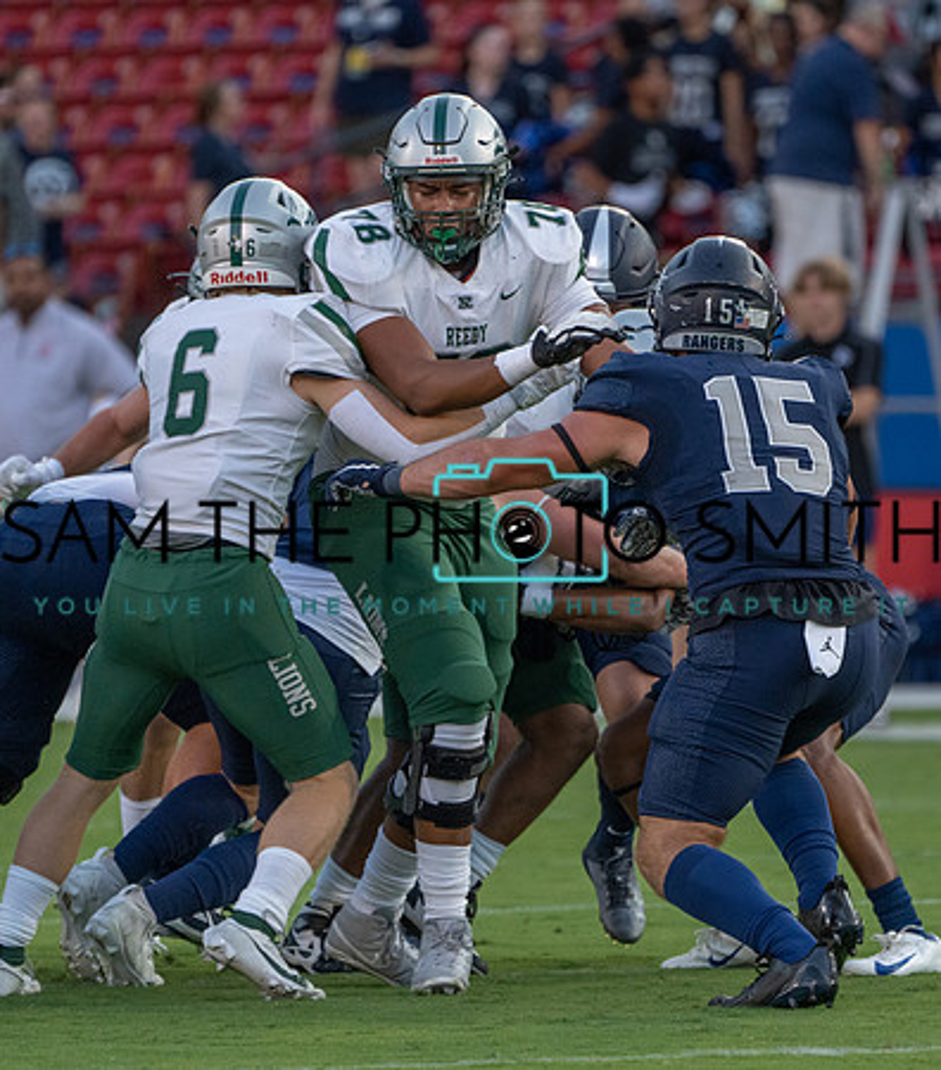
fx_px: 21591
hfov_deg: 2.5
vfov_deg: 2.8
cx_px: 584
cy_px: 600
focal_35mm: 656
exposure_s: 1/1250
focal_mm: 400
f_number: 5.6
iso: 2000
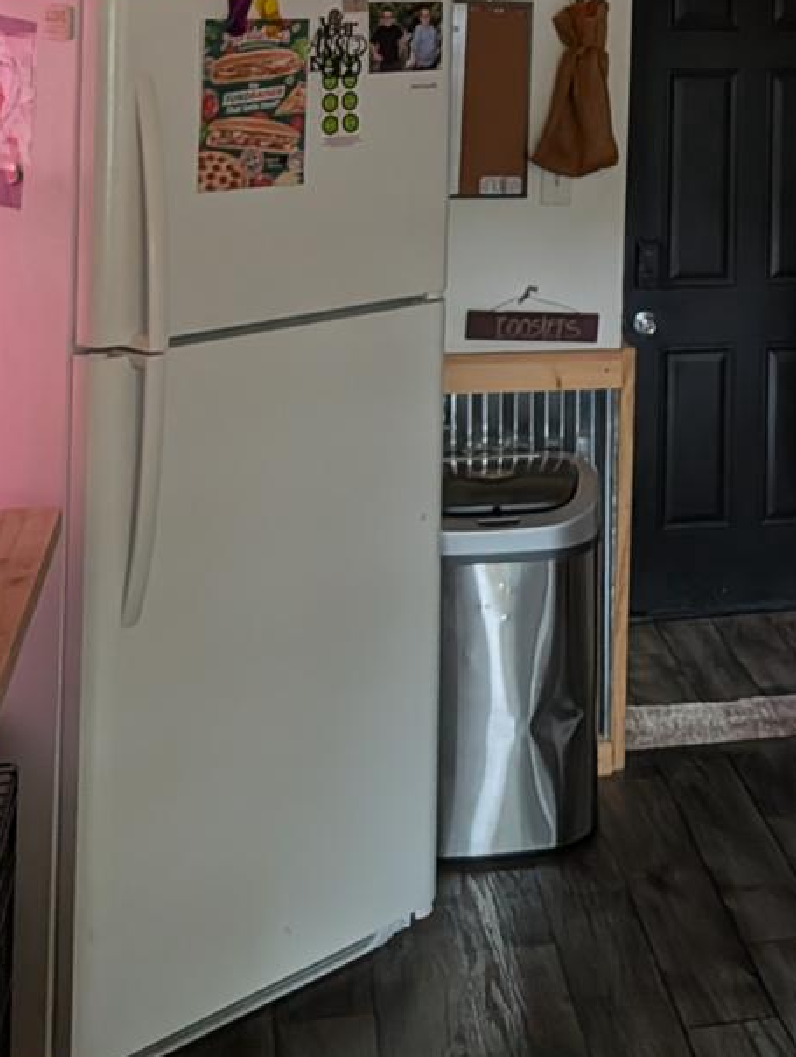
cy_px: -128
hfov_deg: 23.2
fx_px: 1865
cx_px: 768
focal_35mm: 61
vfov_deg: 28.5
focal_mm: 6.9
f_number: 1.68
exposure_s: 1/2632
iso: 449
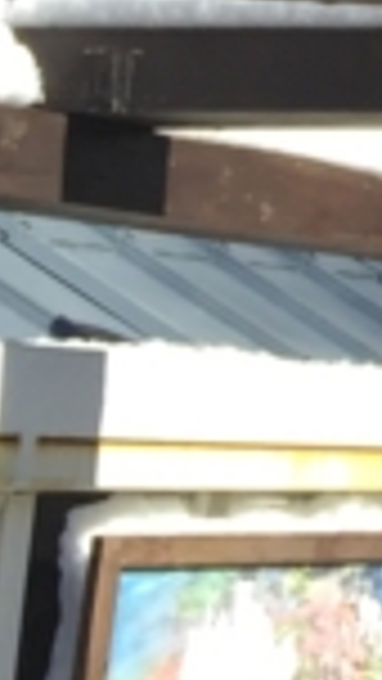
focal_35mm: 167
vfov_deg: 12.2
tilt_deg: +14.6
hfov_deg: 6.0
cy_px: -369
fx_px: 3006
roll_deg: -0.8
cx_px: 1586
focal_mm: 4.15
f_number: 2.2
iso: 32
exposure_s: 1/989
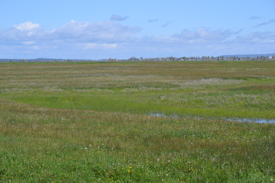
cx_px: 138
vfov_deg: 13.4
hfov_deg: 20.0
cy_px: 92
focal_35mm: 102
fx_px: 779
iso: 100
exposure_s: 1/250
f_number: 8
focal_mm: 68
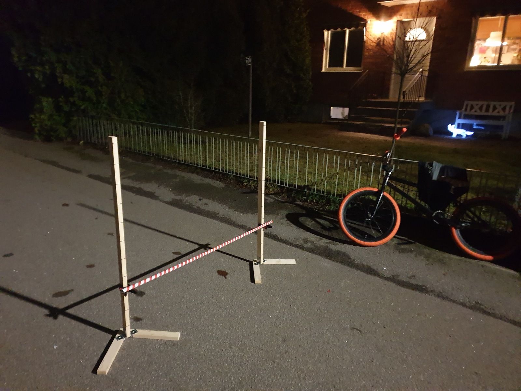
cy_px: 196
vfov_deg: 53.1
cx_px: 260
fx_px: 391
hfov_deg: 67.3
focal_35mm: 26
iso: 1000
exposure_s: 1/8
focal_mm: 4.3
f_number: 1.5
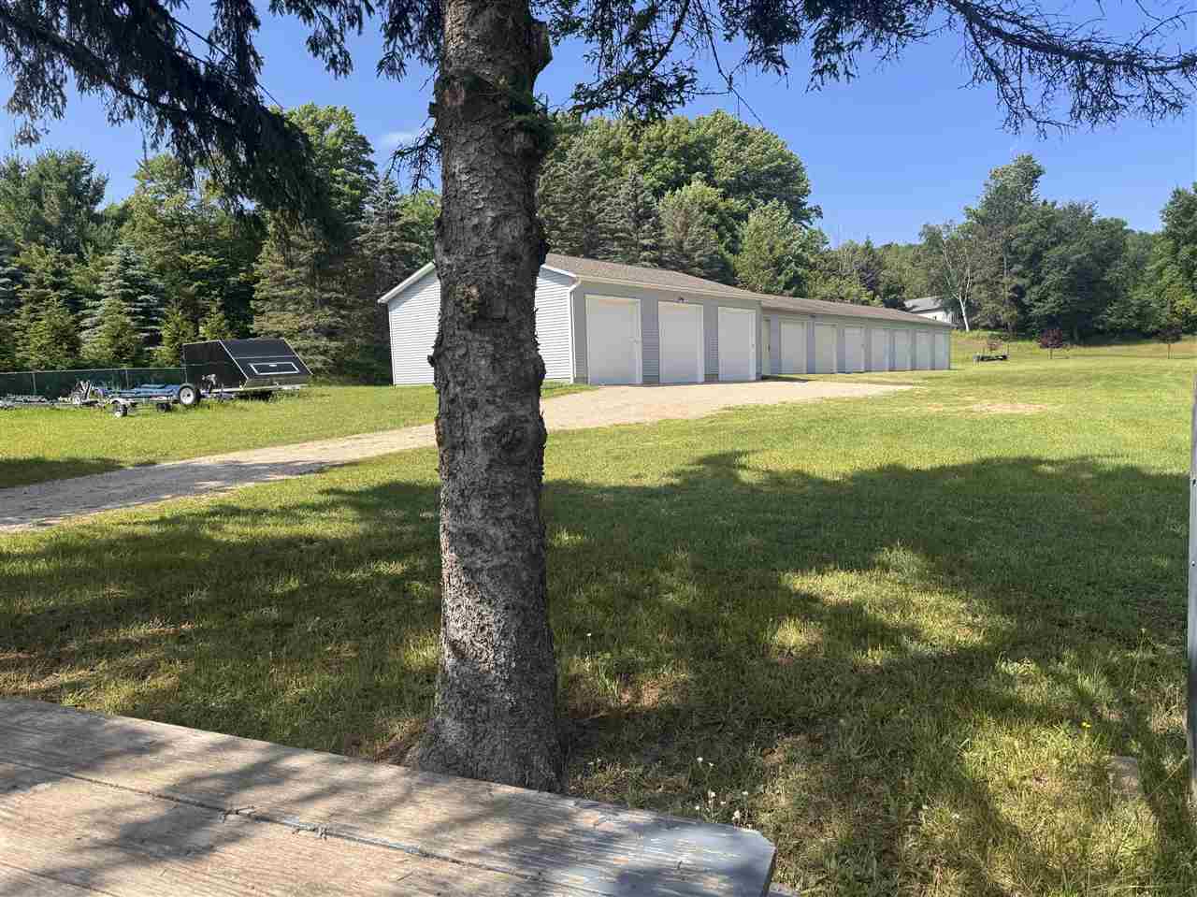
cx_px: 598
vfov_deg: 56.8
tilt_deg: -5.9
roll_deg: +2.2
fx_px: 830
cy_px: 448
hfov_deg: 71.6
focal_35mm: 24
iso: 80
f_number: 1.78
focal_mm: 6.76
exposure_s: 1/2174
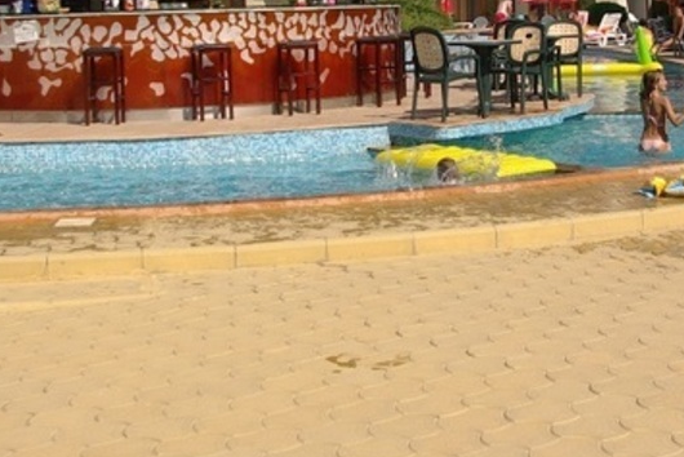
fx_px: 1352
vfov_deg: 18.9
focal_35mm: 71
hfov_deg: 28.3
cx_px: 426
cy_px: 46
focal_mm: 21
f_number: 5
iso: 100
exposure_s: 1/1000
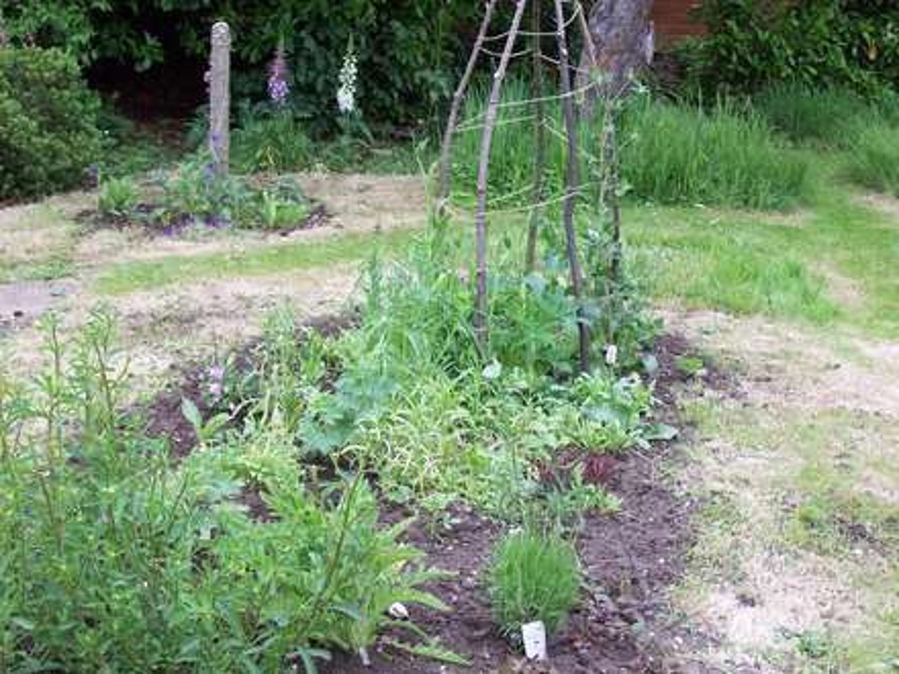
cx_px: 450
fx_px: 1454
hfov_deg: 34.3
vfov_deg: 26.1
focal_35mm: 56
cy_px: 337
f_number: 3.4
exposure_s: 1/84.5
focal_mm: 9.4
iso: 120
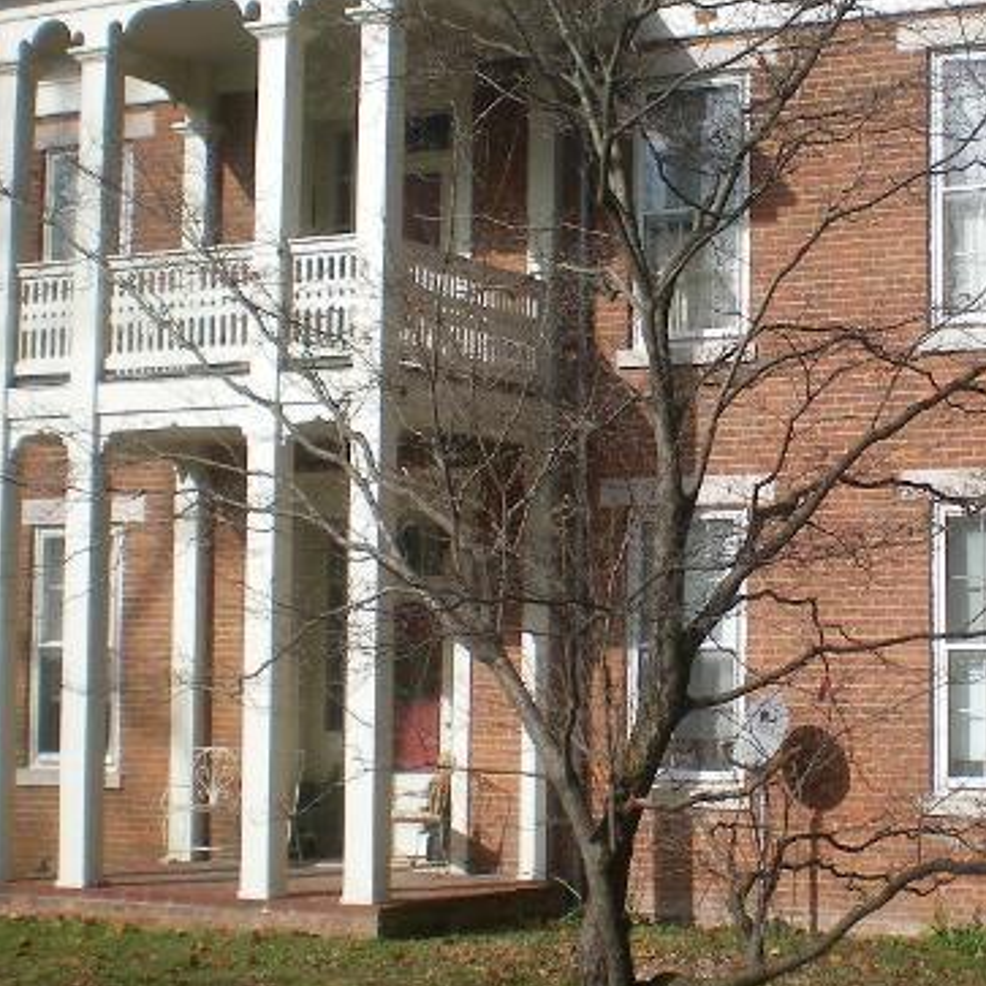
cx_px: 777
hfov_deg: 24.0
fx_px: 2288
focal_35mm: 71
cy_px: 489
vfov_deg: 24.3
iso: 64
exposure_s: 1/640
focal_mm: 6.3
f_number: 4.6
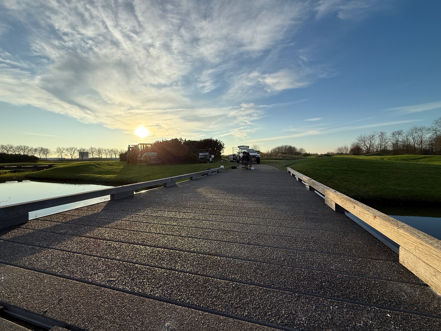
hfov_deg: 102.1
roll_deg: +0.7
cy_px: 166
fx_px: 178
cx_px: 220
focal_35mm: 14
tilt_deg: -1.5
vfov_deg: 85.7
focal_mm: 2.22
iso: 64
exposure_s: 1/1613
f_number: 2.2
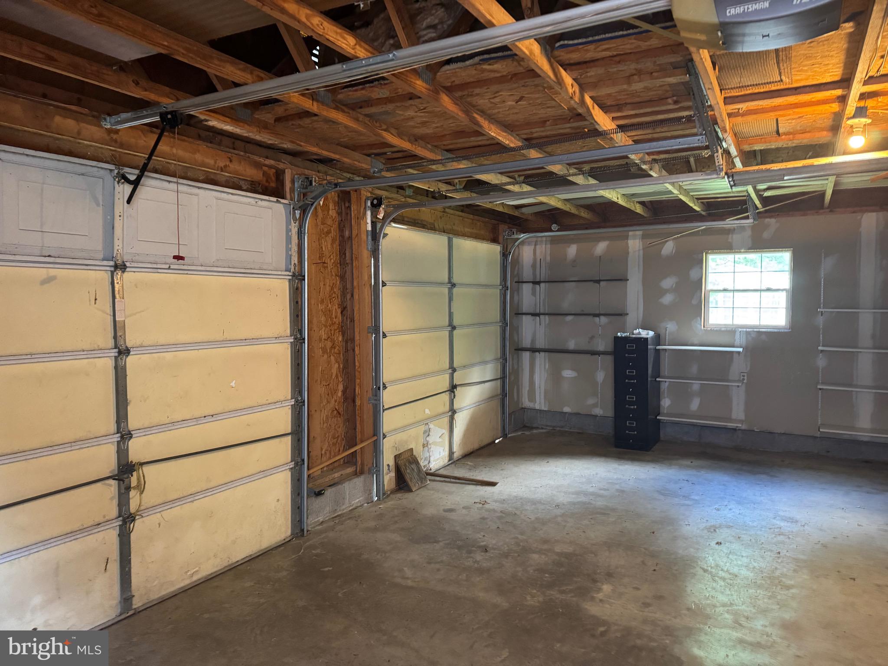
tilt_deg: -1.6
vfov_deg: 56.8
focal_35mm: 24
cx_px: 444
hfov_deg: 71.6
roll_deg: +0.3
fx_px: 616
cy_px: 333
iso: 800
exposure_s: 1/40
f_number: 1.78
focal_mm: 6.76
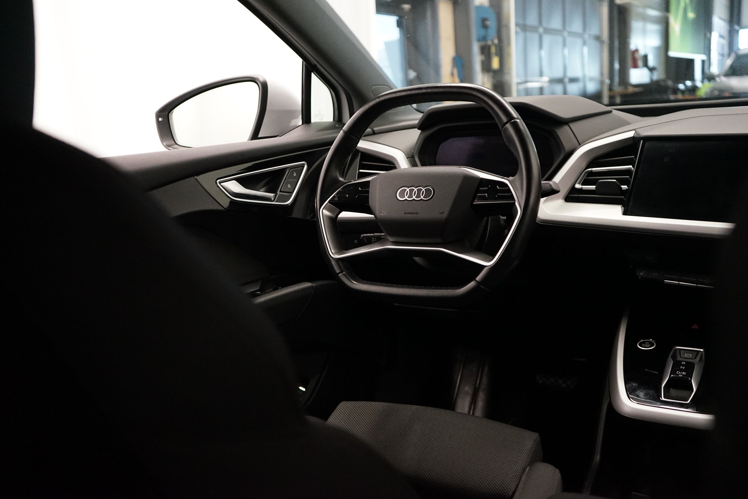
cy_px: 250
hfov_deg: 57.2
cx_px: 374
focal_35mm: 33
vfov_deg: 40.0
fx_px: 686
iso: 4000
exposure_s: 1/160
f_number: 4
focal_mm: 33
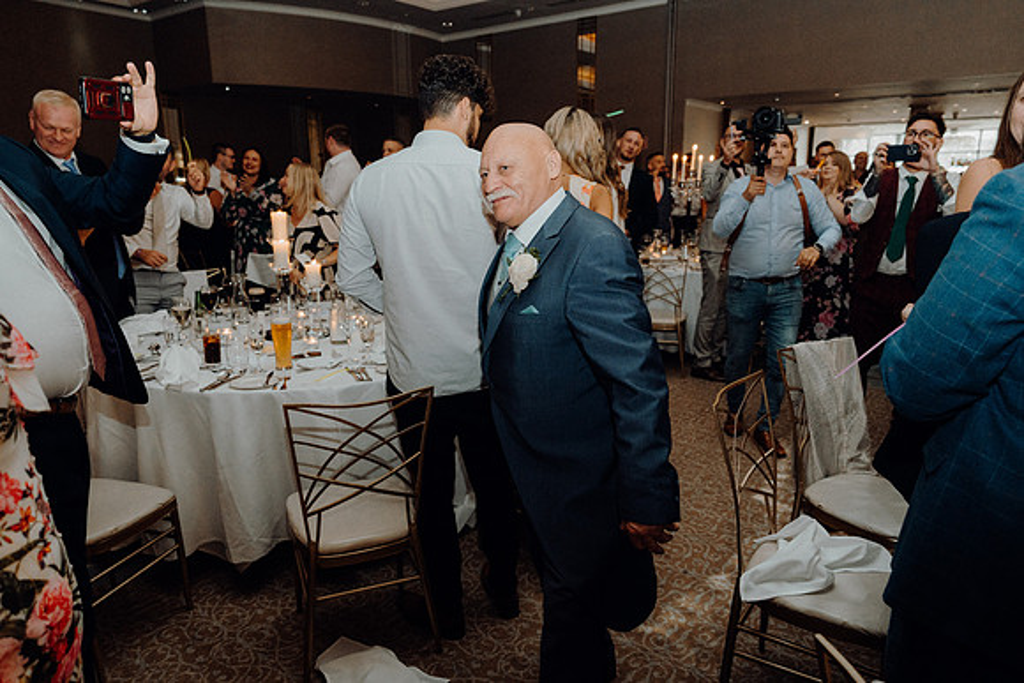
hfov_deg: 73.7
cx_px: 512
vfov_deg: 53.2
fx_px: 683
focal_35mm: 24
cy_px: 342
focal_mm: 24
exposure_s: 1/160
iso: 2500
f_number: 3.5
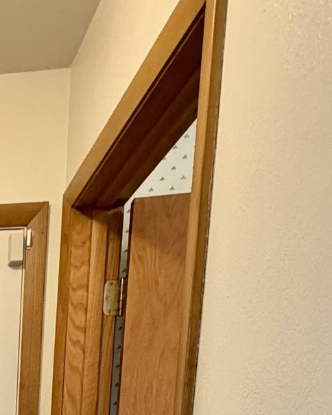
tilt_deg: -8.5
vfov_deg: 27.6
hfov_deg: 22.7
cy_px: 584
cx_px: -190
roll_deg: +0.8
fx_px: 639
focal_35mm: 52
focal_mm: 2.22
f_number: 2.2
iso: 320
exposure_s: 1/60
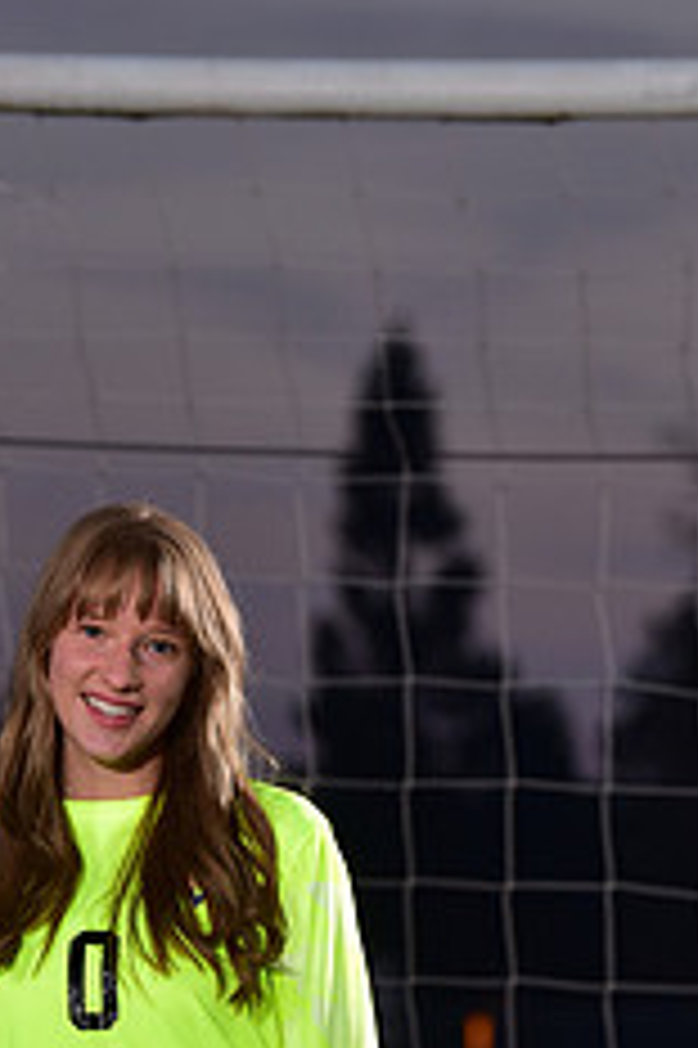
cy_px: 1250
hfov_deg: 3.8
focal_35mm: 361
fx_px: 10514
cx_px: 236
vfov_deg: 5.7
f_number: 5
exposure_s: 1/160
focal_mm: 145
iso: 500
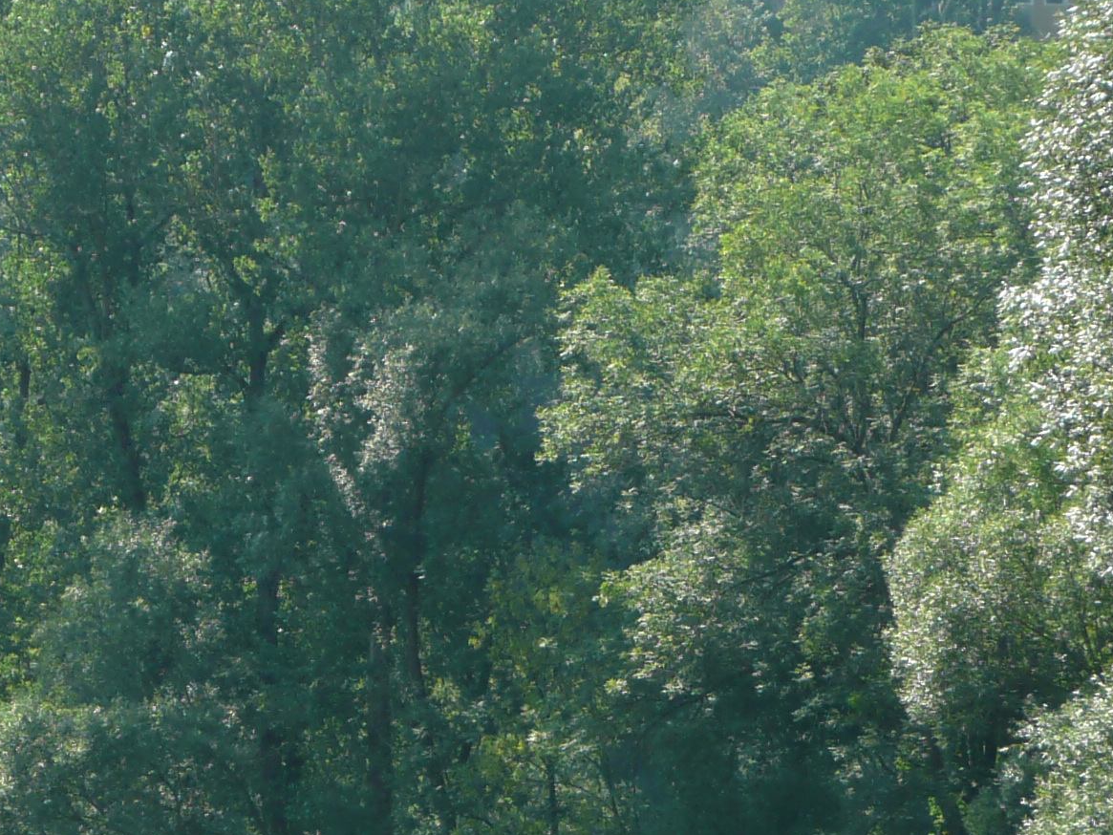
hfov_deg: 8.0
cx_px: 474
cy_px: 373
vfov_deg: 6.0
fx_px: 8007
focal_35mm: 249
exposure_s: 1/200
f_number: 4.7
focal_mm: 16.9
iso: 100
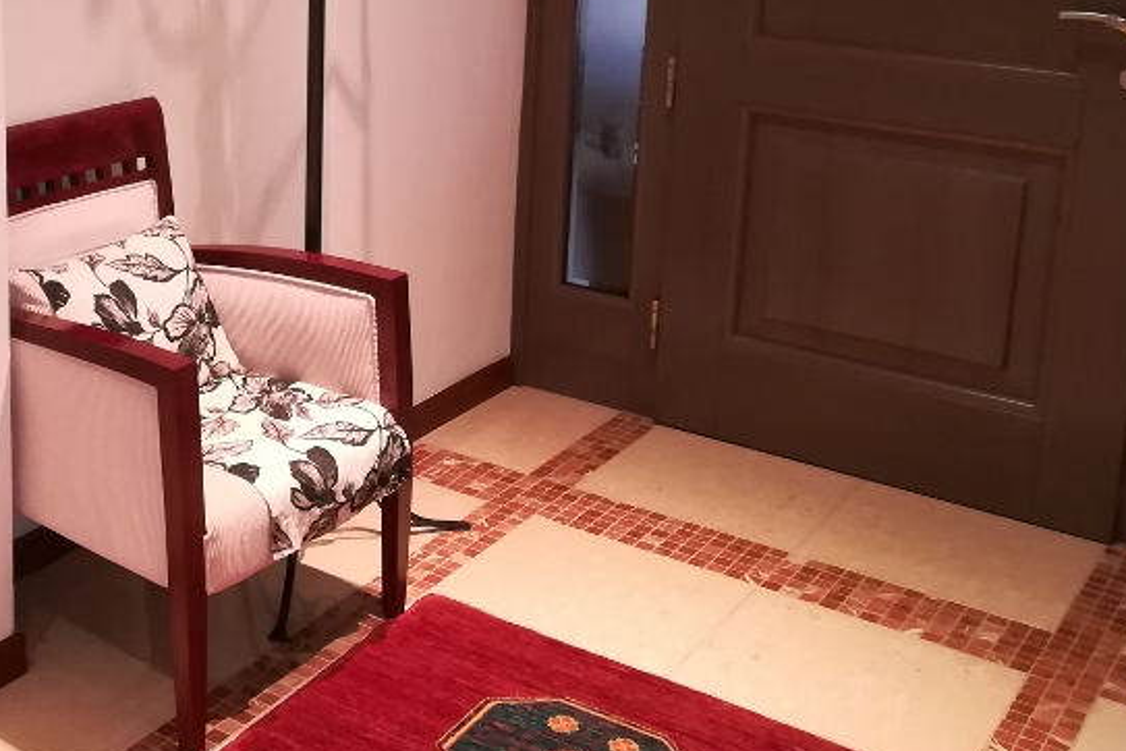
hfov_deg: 37.2
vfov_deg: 25.9
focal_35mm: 51
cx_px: 191
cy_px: 116
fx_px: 1595
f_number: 2.2
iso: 320
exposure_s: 1/25
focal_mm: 3.83
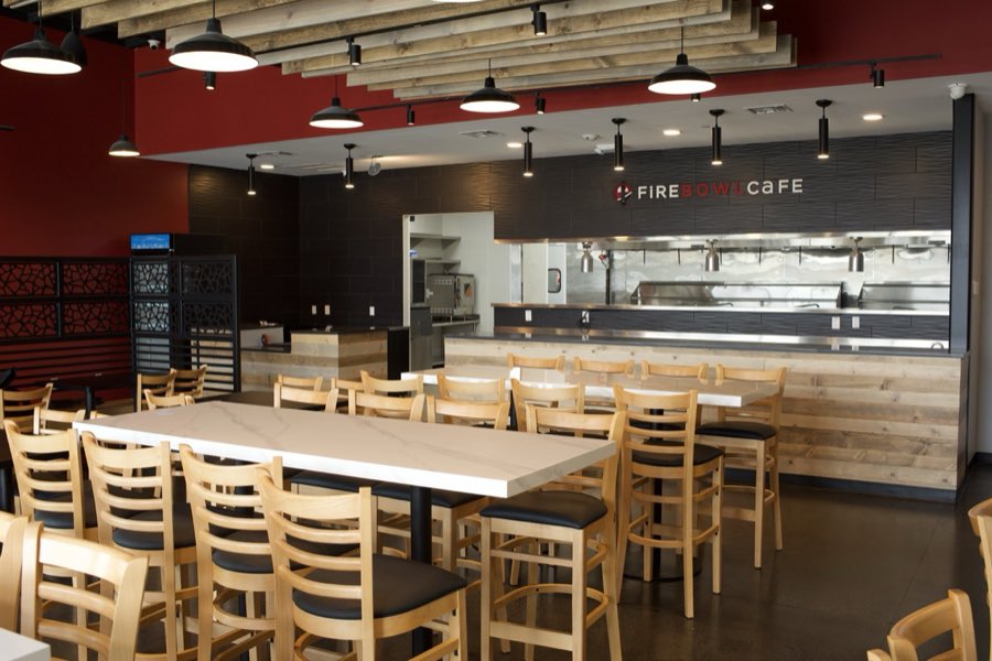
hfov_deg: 54.4
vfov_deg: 37.9
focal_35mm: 35
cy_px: 330
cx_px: 496
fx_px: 964
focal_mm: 35
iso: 1250
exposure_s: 1/80
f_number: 6.3
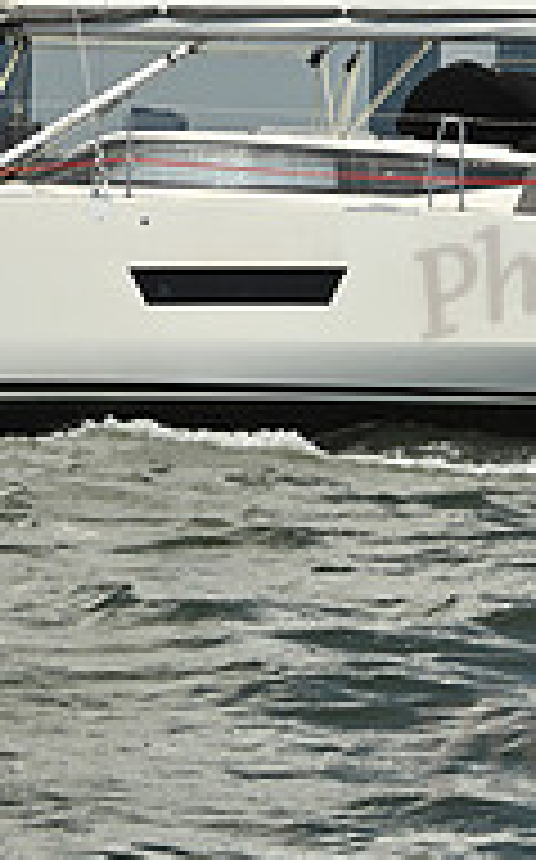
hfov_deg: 6.0
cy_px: 52
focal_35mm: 217
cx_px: 185
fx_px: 5083
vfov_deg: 9.6
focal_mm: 70
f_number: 11
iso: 320
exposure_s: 1/1250
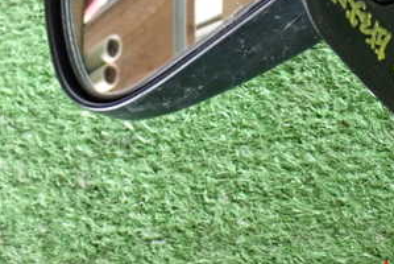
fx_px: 1074
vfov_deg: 13.8
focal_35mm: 98
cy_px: -7
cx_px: 286
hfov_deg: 20.7
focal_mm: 8.4
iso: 800
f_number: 3.1
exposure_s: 1/40
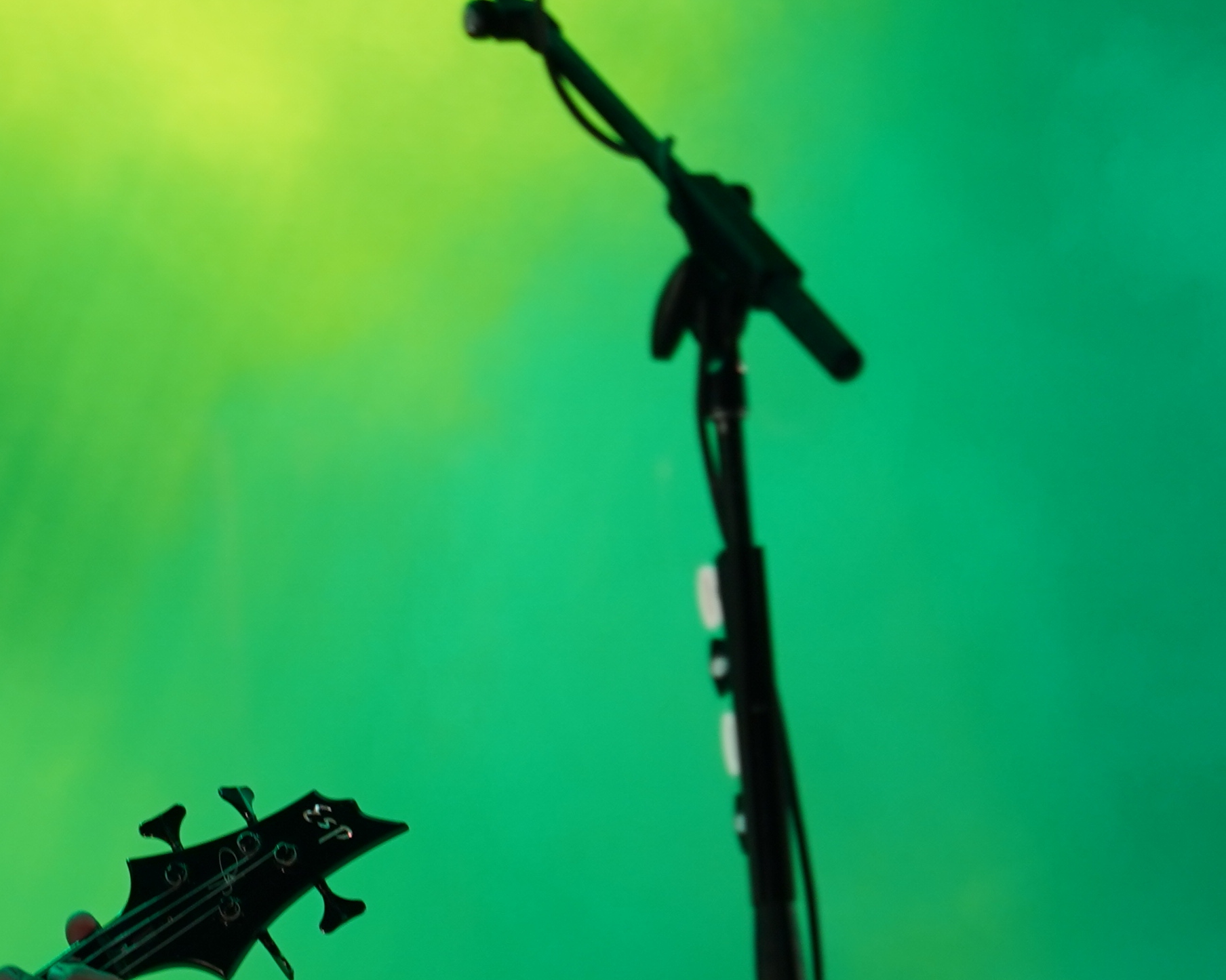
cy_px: 926
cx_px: -737
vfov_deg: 4.7
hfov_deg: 5.8
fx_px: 11864
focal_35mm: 327
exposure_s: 1/125
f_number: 4
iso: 200
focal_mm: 105
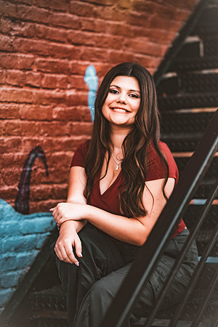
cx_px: 109
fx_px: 926
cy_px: 164
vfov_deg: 20.0
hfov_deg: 13.4
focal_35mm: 102
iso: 640
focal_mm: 102
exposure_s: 1/125
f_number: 2.8
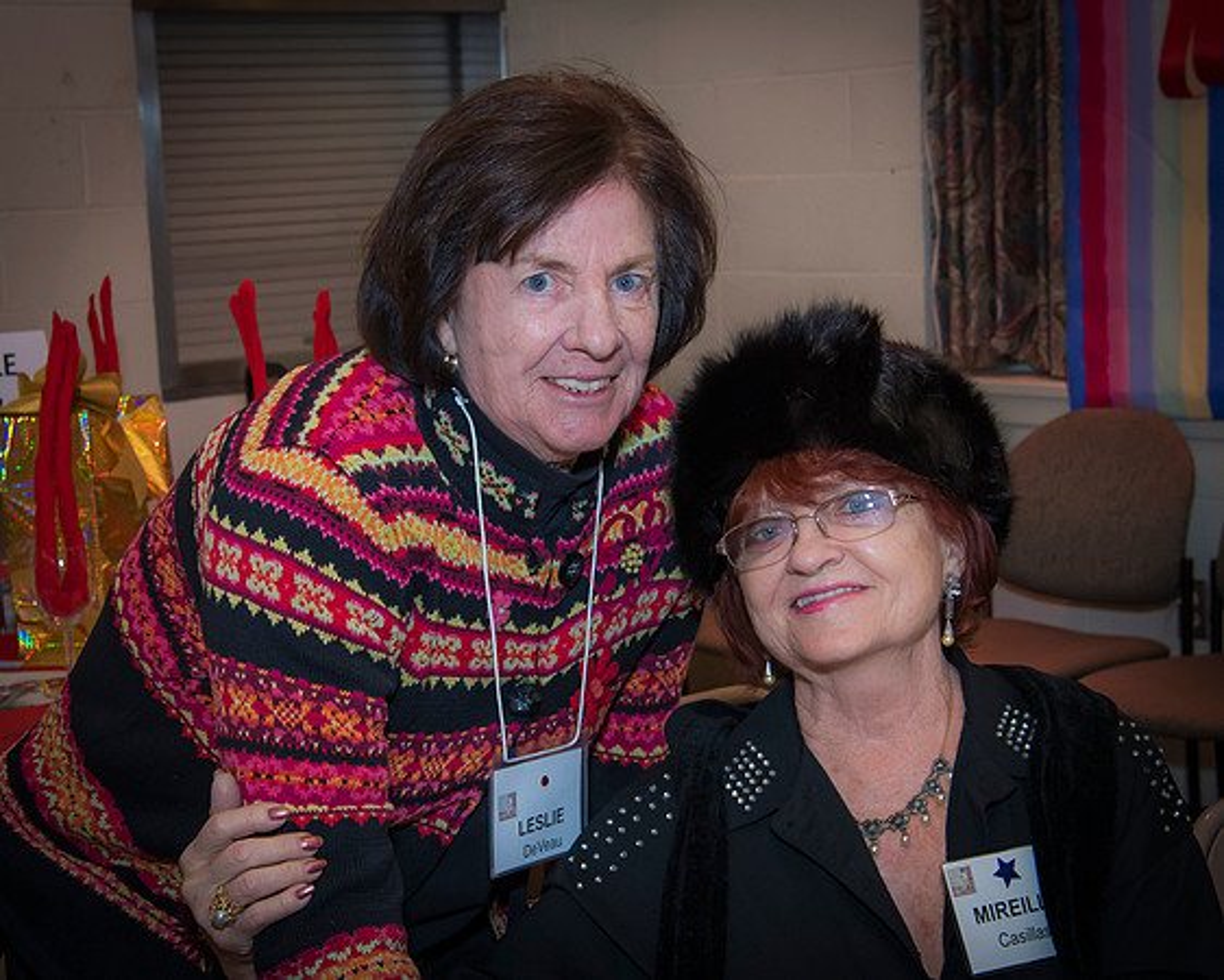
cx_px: 592
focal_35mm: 68
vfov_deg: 22.6
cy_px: 629
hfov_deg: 28.1
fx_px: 2450
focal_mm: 34
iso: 800
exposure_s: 1/60
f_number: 6.3
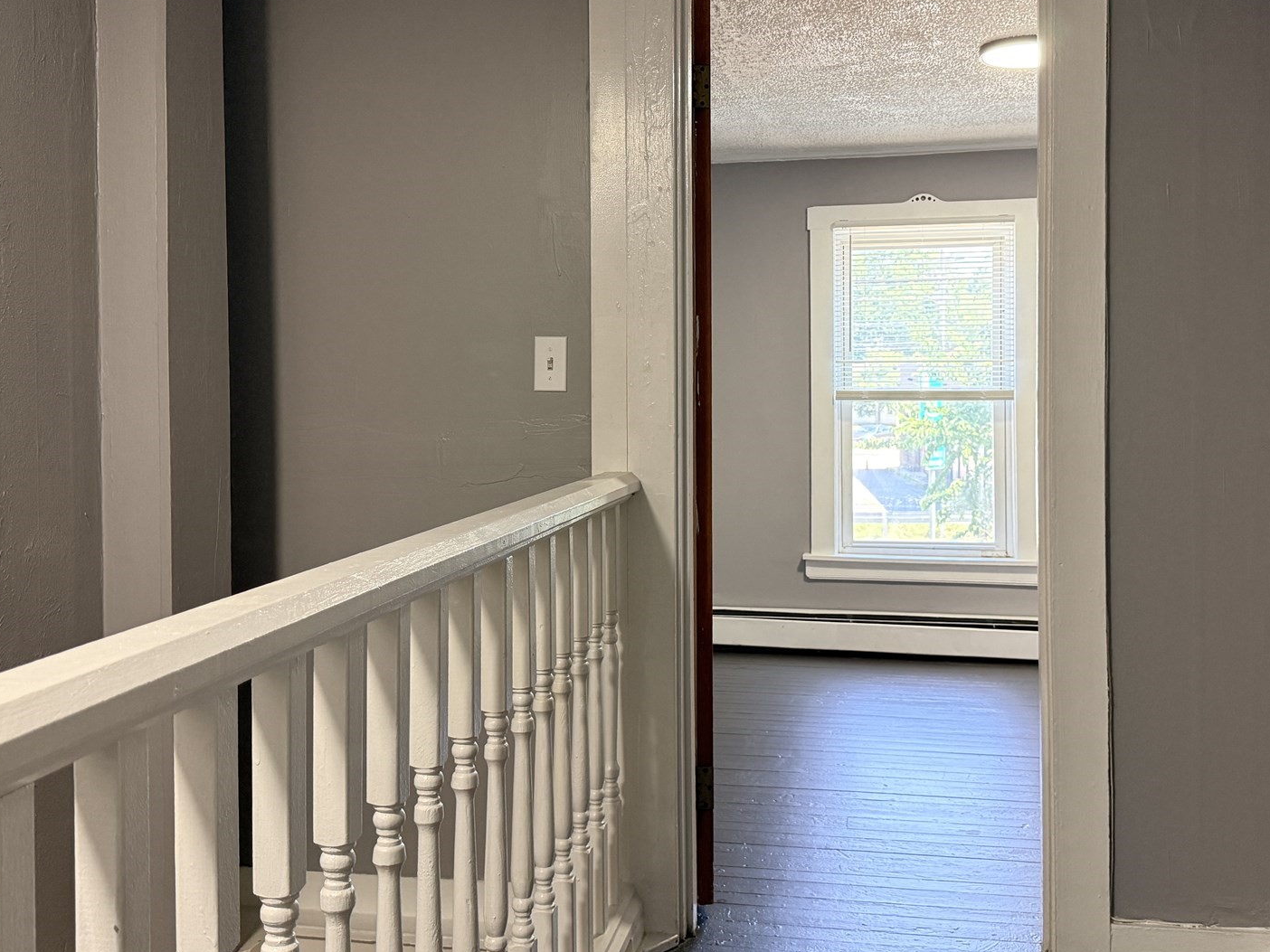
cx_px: 682
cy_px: 406
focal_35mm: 35
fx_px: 1284
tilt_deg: +0.1
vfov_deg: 40.6
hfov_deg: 52.6
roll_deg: -0.1
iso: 320
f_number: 1.78
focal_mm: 6.76
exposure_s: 1/120
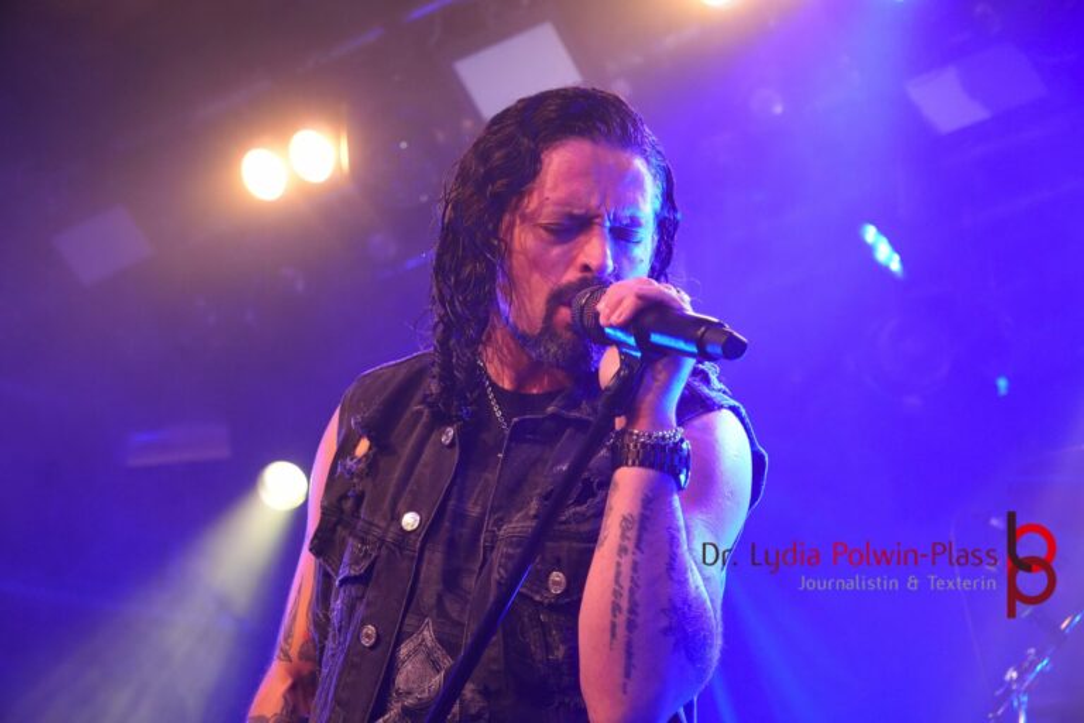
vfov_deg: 15.7
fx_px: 2619
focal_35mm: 87
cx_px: 542
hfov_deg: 23.4
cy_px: 362
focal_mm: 58
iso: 3200
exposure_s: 1/160
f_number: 4.5
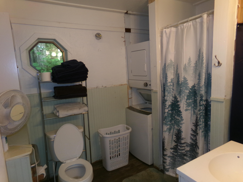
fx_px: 168
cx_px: 122
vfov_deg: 56.8
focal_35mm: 24
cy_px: 91
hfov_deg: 71.6
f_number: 3.7
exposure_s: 1/34
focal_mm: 4.3
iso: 200
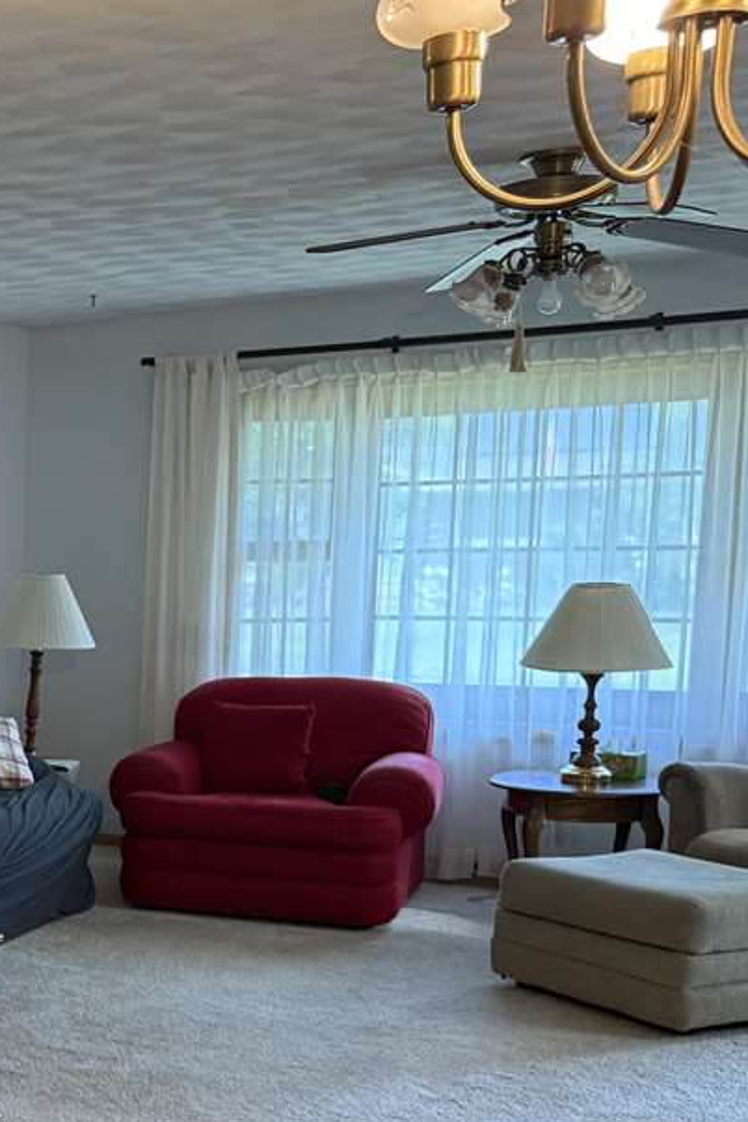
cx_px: -322
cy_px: 788
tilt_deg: -8.1
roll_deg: +1.3
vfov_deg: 36.9
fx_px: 1652
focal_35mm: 53
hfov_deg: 21.9
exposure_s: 1/60
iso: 200
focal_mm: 6.76
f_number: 1.78
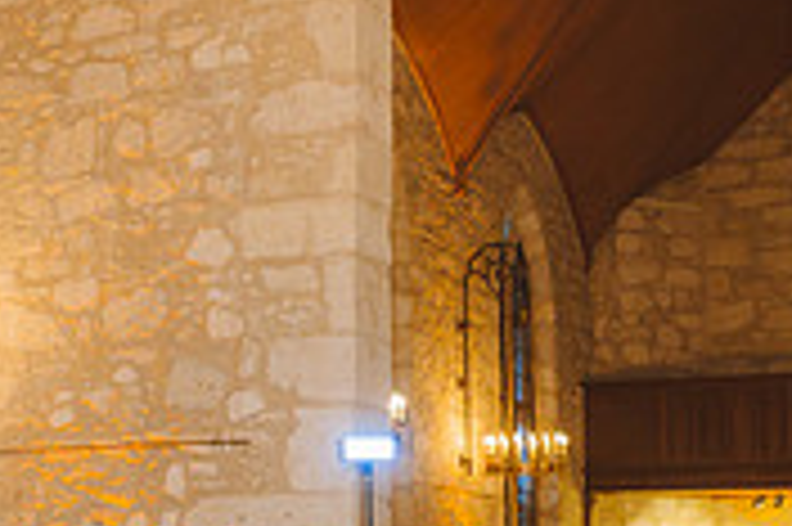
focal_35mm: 79
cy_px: 378
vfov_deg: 17.2
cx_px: 171
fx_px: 1736
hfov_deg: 25.3
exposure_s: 1/125
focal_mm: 24
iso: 3200
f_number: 2.8
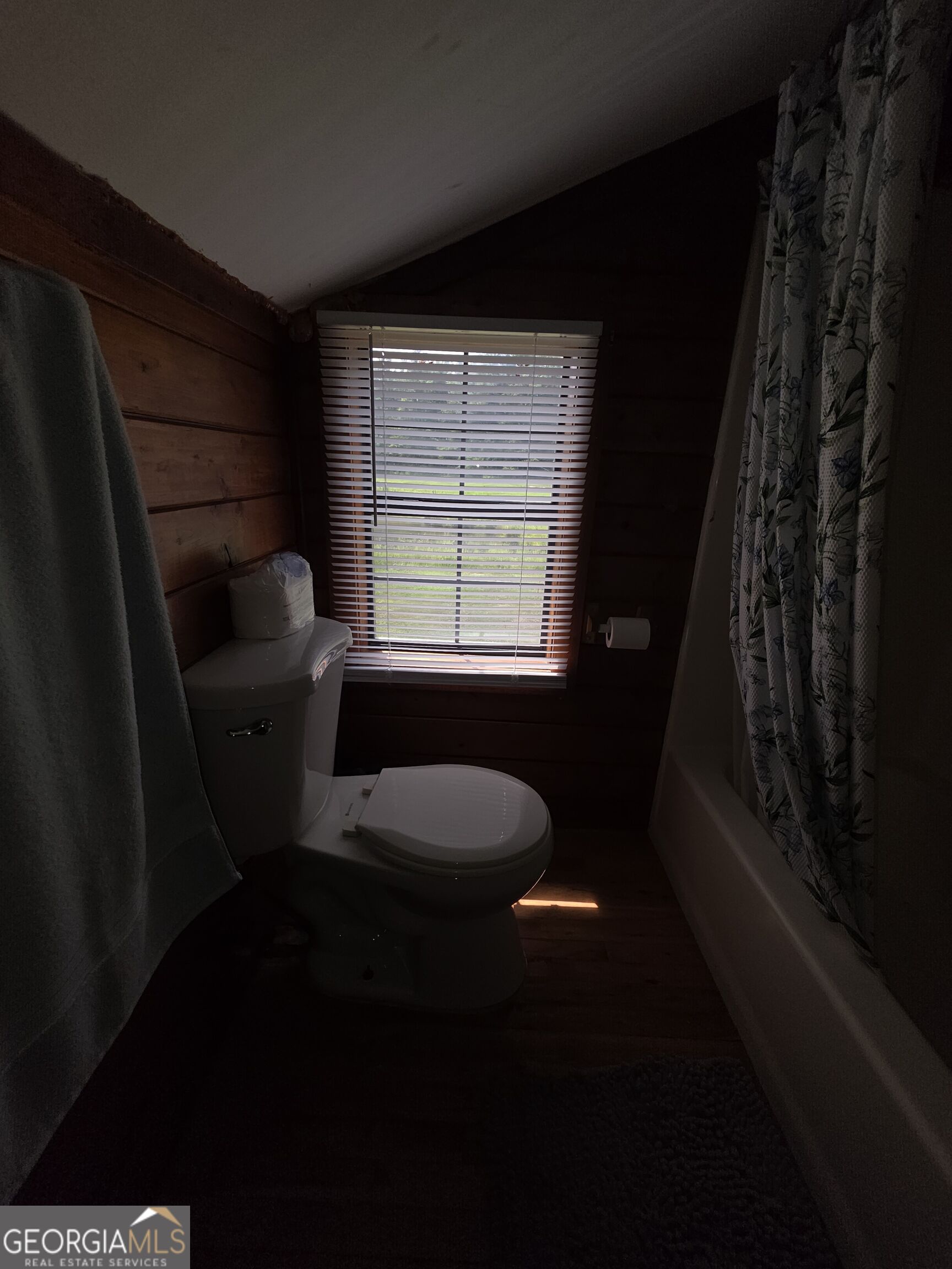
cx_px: 476
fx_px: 477
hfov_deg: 89.9
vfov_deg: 106.2
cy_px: 634
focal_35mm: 13
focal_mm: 2.2
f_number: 1.9
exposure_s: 1/297
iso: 20
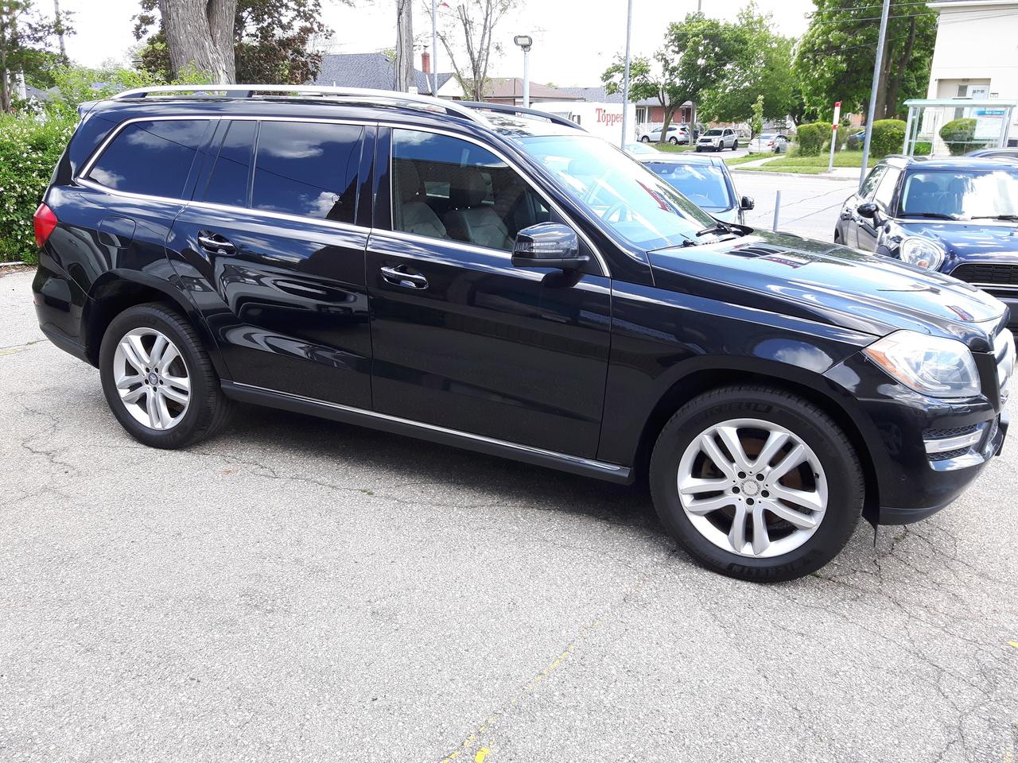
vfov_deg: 45.4
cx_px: 509
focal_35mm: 31
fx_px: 912
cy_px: 382
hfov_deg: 58.4
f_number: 1.9
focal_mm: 3.7
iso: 40
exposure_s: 1/161
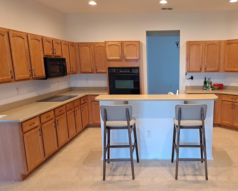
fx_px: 218
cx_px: 155
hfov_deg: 56.2
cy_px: 110
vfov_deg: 47.0
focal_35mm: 31
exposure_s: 1/60
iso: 200
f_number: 1.8
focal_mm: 5.23
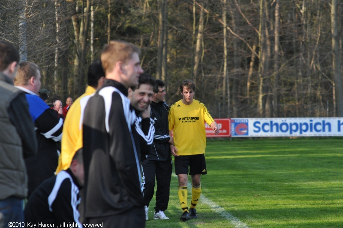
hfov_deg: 8.1
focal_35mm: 255
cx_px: 172
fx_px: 2426
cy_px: 114
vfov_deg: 5.4
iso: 800
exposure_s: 1/1000
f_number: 7.1
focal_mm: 170
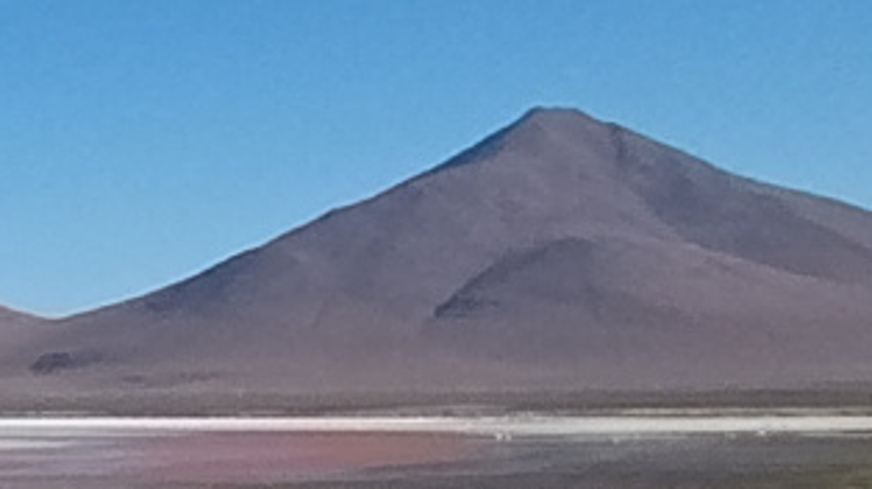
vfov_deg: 11.1
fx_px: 2310
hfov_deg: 13.6
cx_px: -1344
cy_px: 953
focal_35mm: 100
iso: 50
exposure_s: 1/1420
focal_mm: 1.65
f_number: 2.2
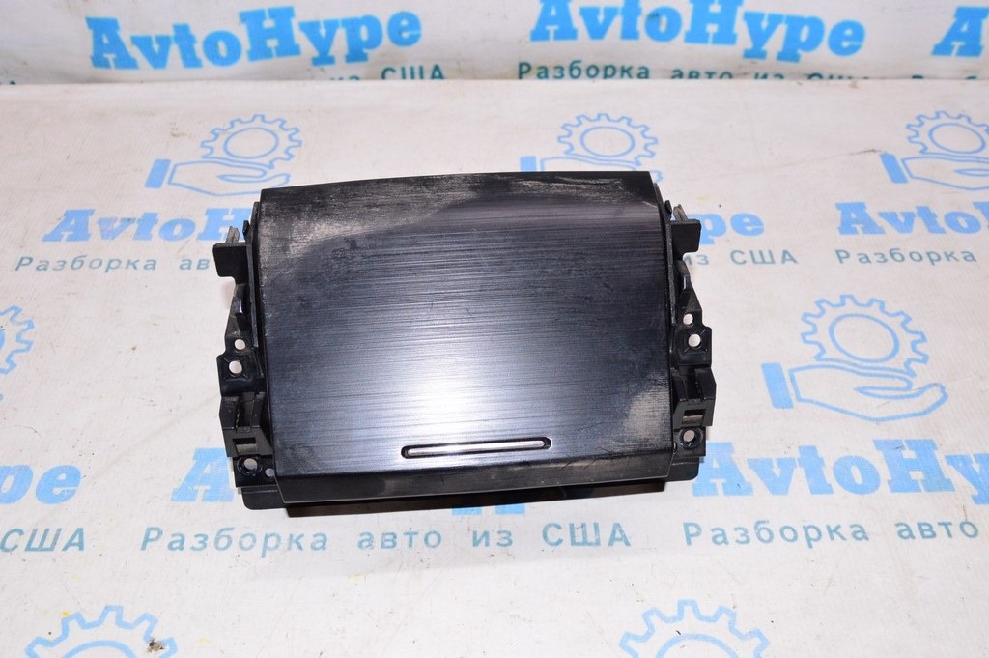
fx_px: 947
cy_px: 329
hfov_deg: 55.1
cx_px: 494
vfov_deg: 38.3
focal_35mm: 34
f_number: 8
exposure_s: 1/125
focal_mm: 23
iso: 1600
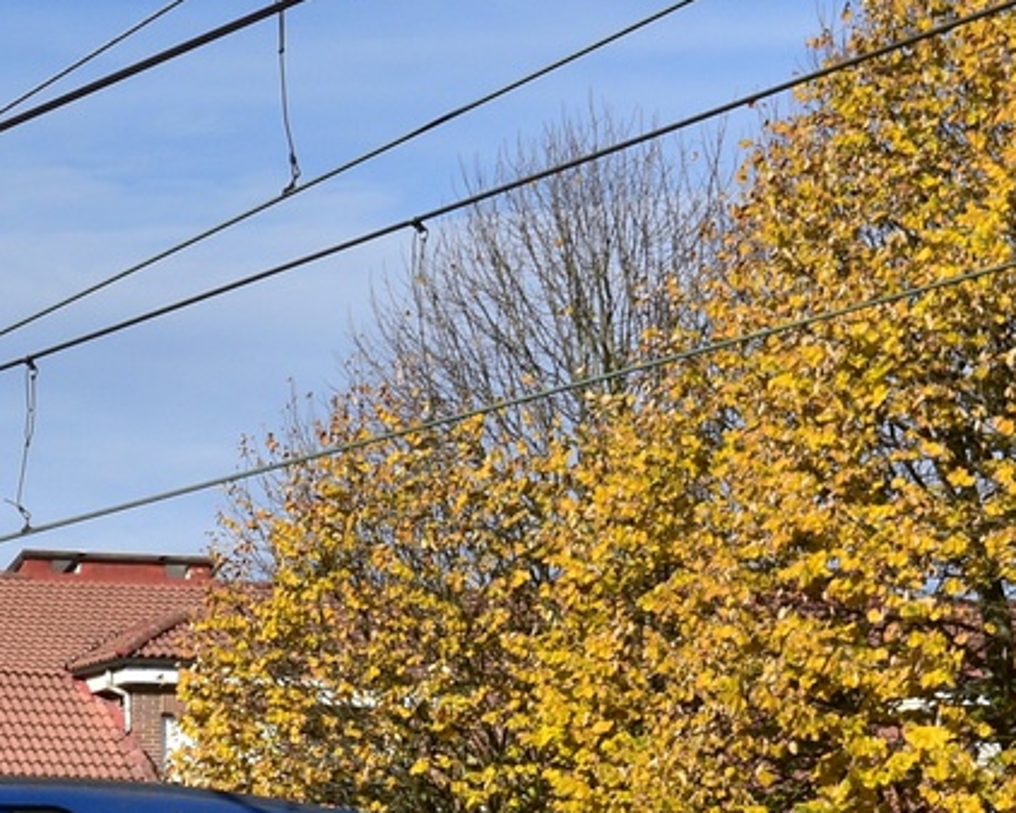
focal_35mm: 256
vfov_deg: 6.0
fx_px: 7701
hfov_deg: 7.2
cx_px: -1086
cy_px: 1195
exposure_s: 1/640
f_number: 8
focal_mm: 40
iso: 100
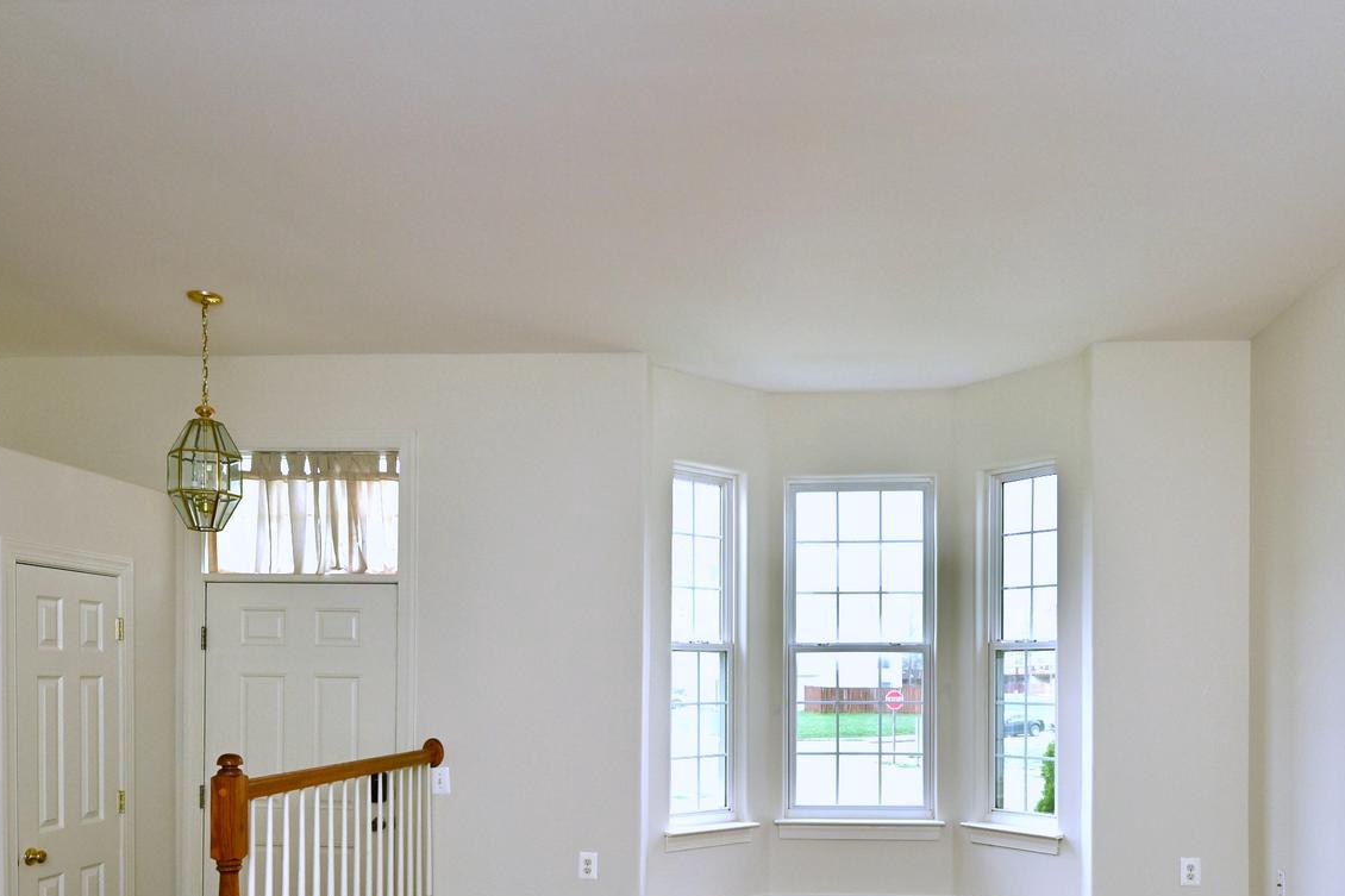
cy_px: 698
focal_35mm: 29
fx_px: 1083
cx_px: 763
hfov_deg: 63.4
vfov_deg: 43.2
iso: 100
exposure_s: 1/125
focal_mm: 16
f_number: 4
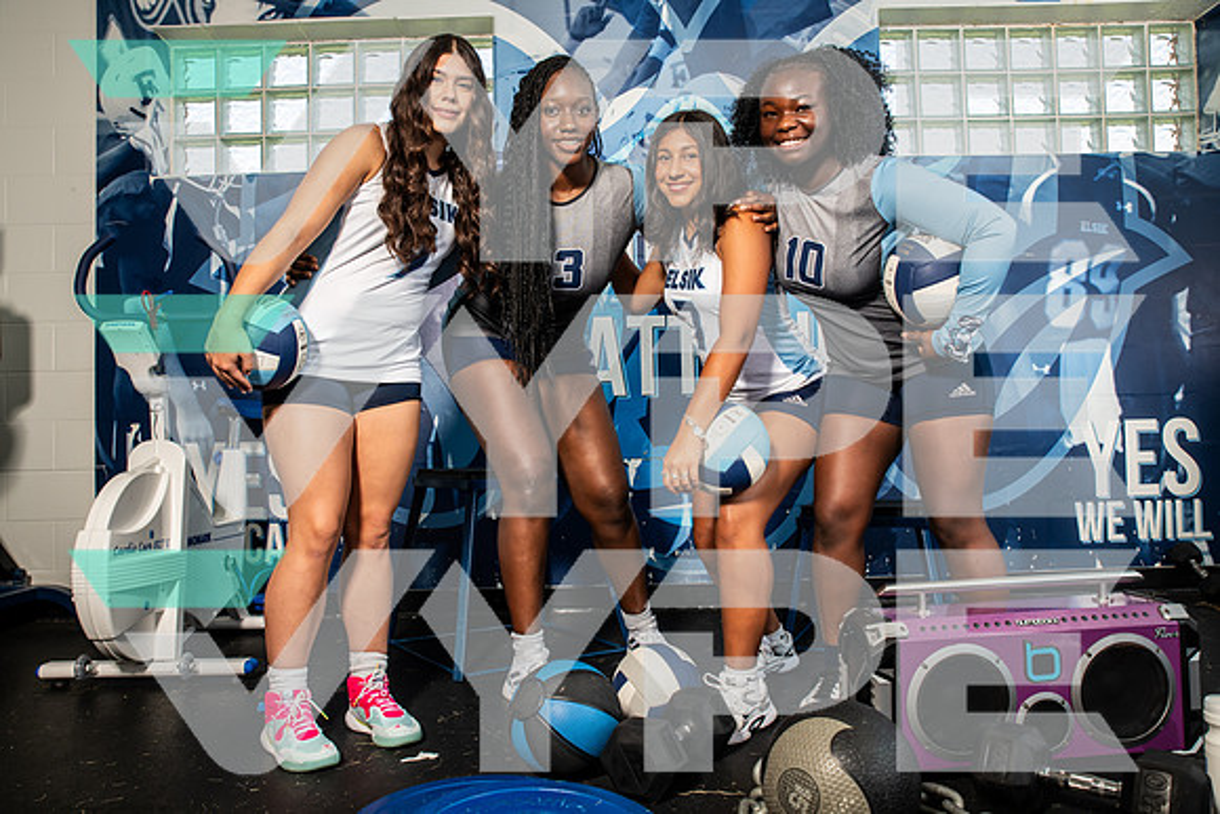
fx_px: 881
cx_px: 610
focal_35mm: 26
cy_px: 407
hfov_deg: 69.4
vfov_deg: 49.6
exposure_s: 1/250
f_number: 7.1
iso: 250
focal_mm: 26
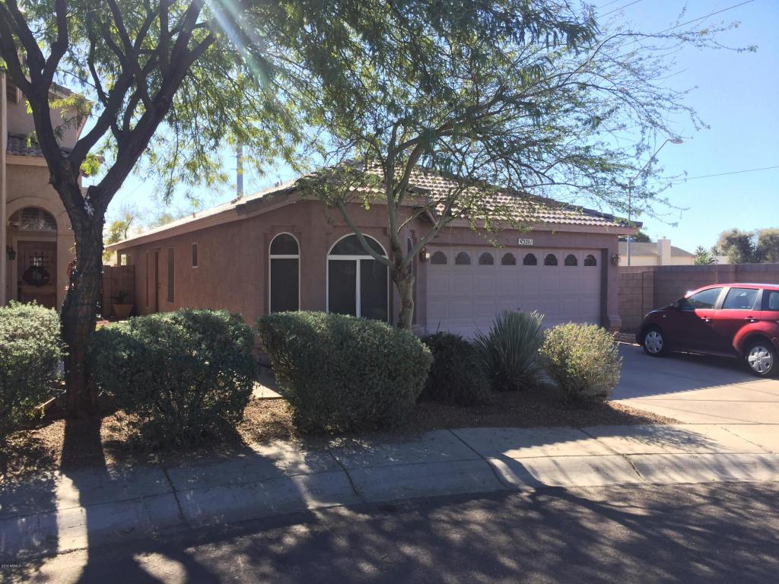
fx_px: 653
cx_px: 390
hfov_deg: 61.7
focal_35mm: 29
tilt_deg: -1.0
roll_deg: -1.2
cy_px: 292
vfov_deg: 48.2
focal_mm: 4.15
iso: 32
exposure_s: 1/608
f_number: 2.2
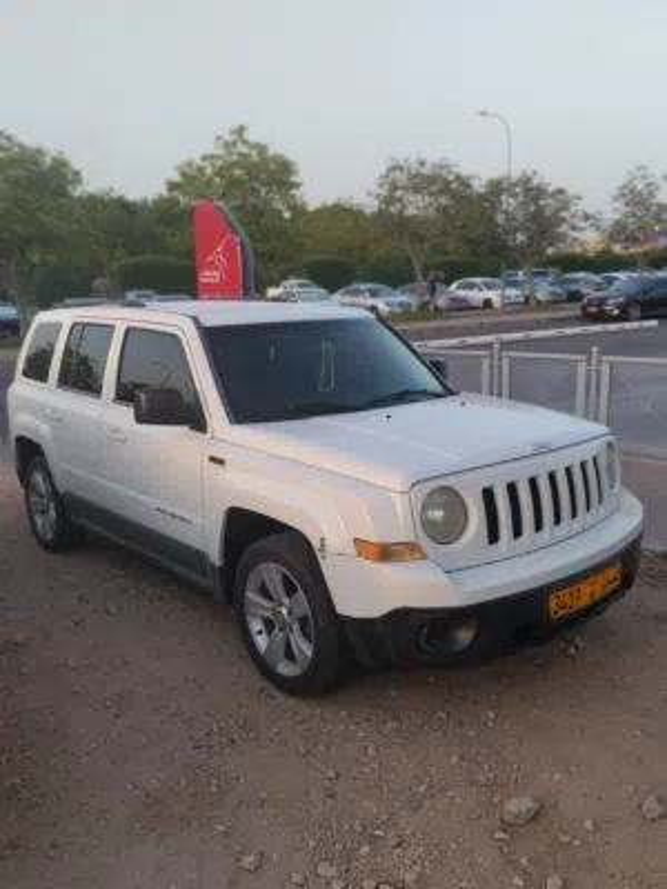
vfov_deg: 61.7
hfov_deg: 48.2
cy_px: 444
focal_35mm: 29
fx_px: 745
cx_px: 334
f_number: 1.8
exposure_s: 1/155
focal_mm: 4.22
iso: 50
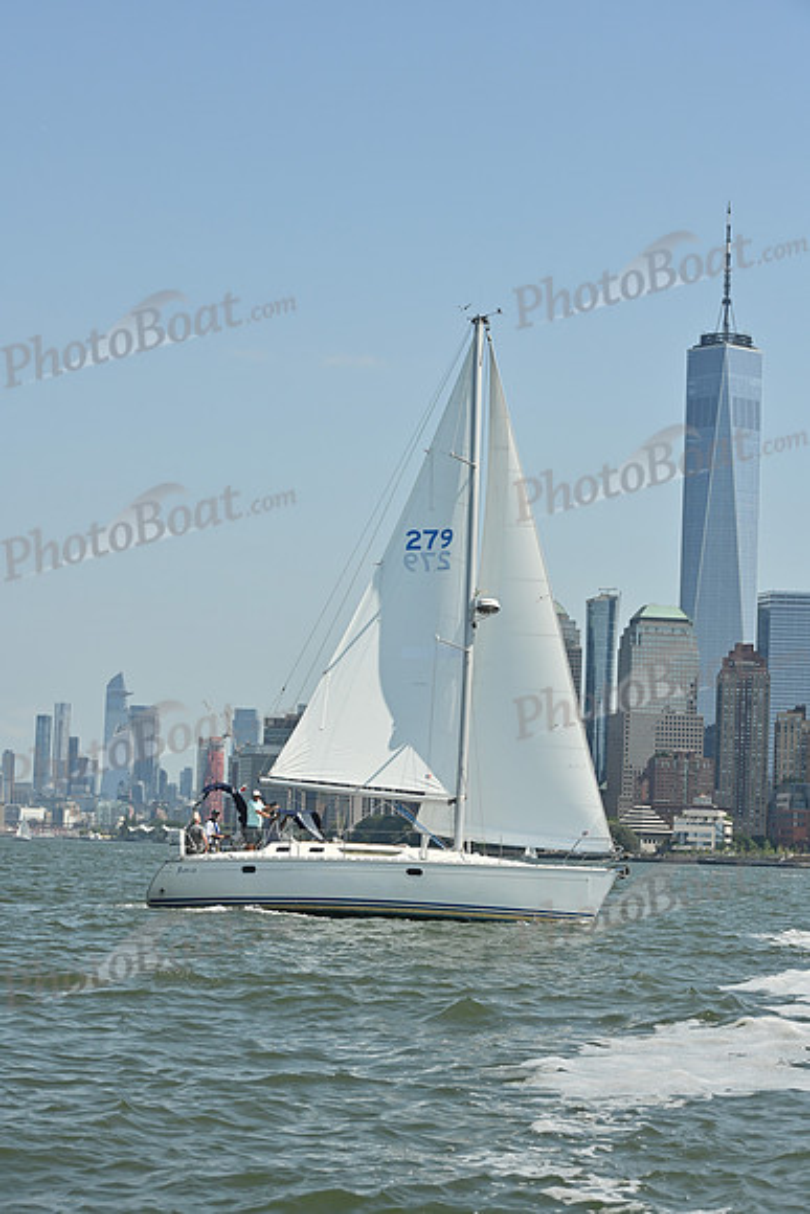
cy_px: 607
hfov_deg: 15.2
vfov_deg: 22.6
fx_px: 3035
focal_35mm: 90
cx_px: 405
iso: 320
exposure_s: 1/1250
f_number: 10
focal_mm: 90
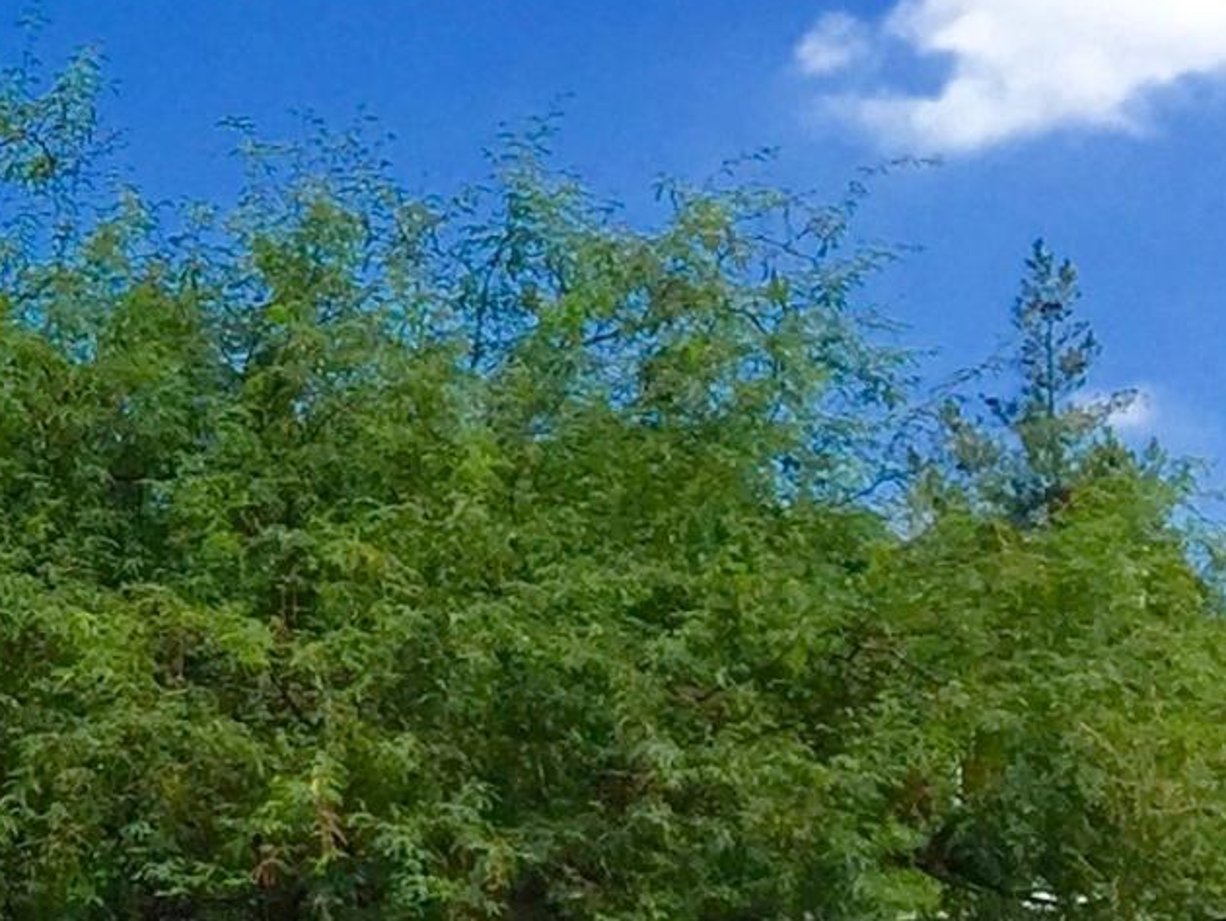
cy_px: 545
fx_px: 4889
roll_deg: -1.5
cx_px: -1498
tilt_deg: +8.4
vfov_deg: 10.8
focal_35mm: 138
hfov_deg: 12.1
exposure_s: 1/2475
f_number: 2.2
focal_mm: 4.15
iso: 32
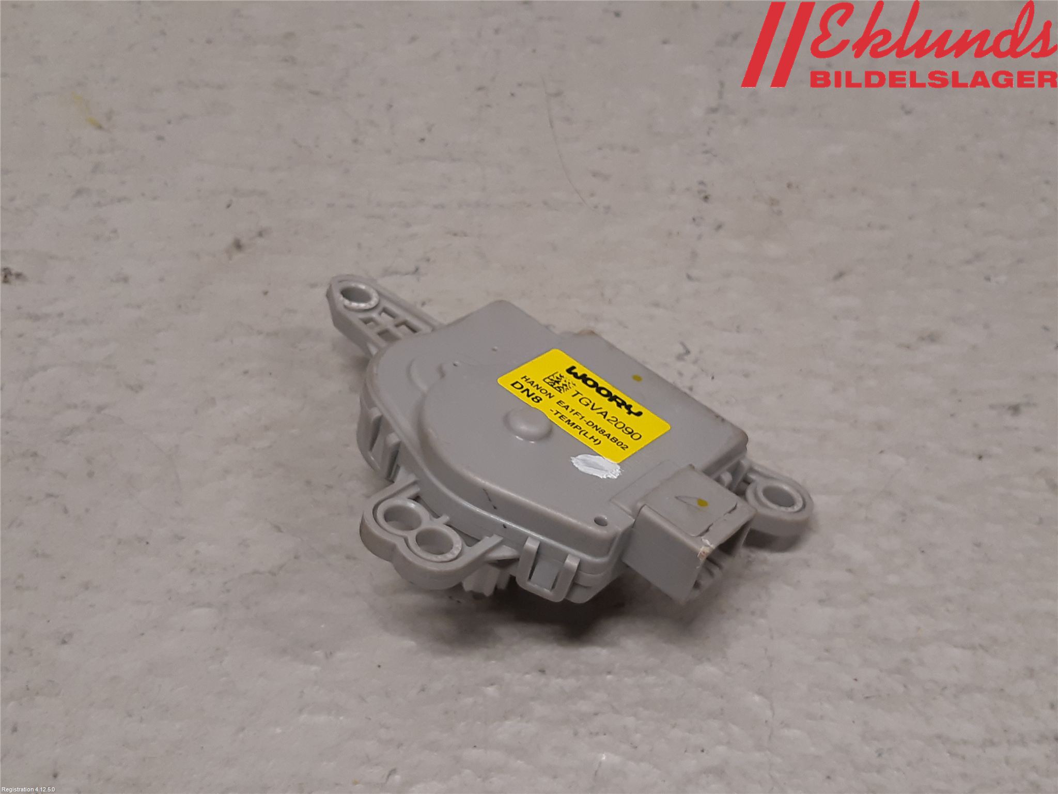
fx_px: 795
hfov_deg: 67.3
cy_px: 397
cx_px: 529
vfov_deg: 53.1
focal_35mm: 26
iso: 100
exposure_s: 1/50
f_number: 1.7
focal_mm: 3.93
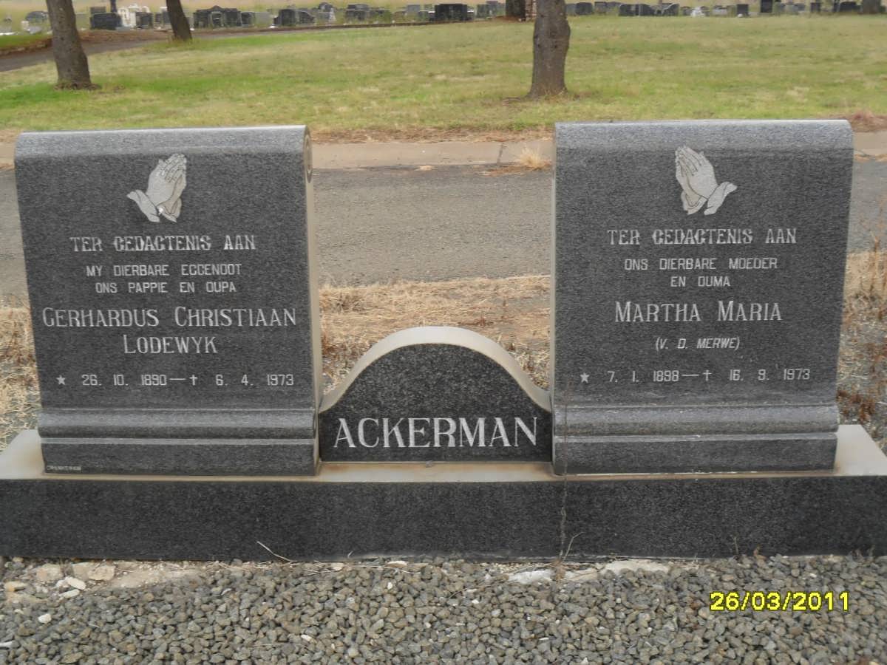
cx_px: 444
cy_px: 332
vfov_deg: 32.9
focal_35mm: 44
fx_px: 1127
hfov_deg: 42.9
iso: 100
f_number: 4.5
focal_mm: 7.8
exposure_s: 1/45
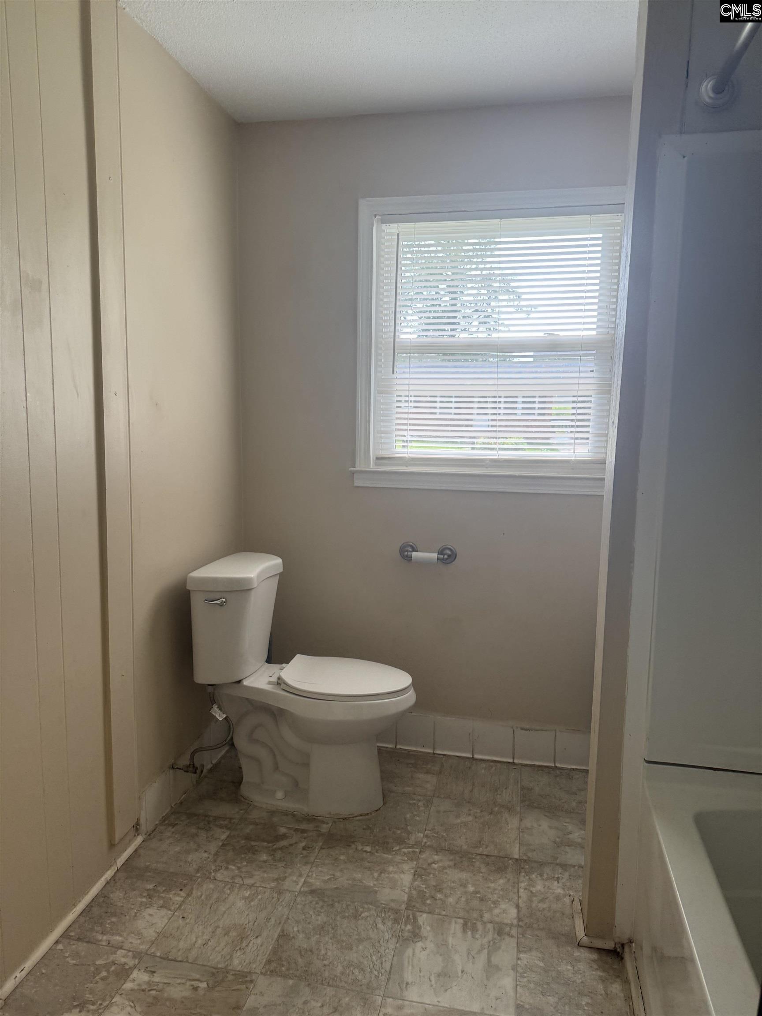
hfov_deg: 56.8
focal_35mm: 24
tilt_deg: -5.7
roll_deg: -0.2
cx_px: 381
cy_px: 508
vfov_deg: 71.6
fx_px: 704
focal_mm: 6.76
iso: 125
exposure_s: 1/120
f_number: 1.78
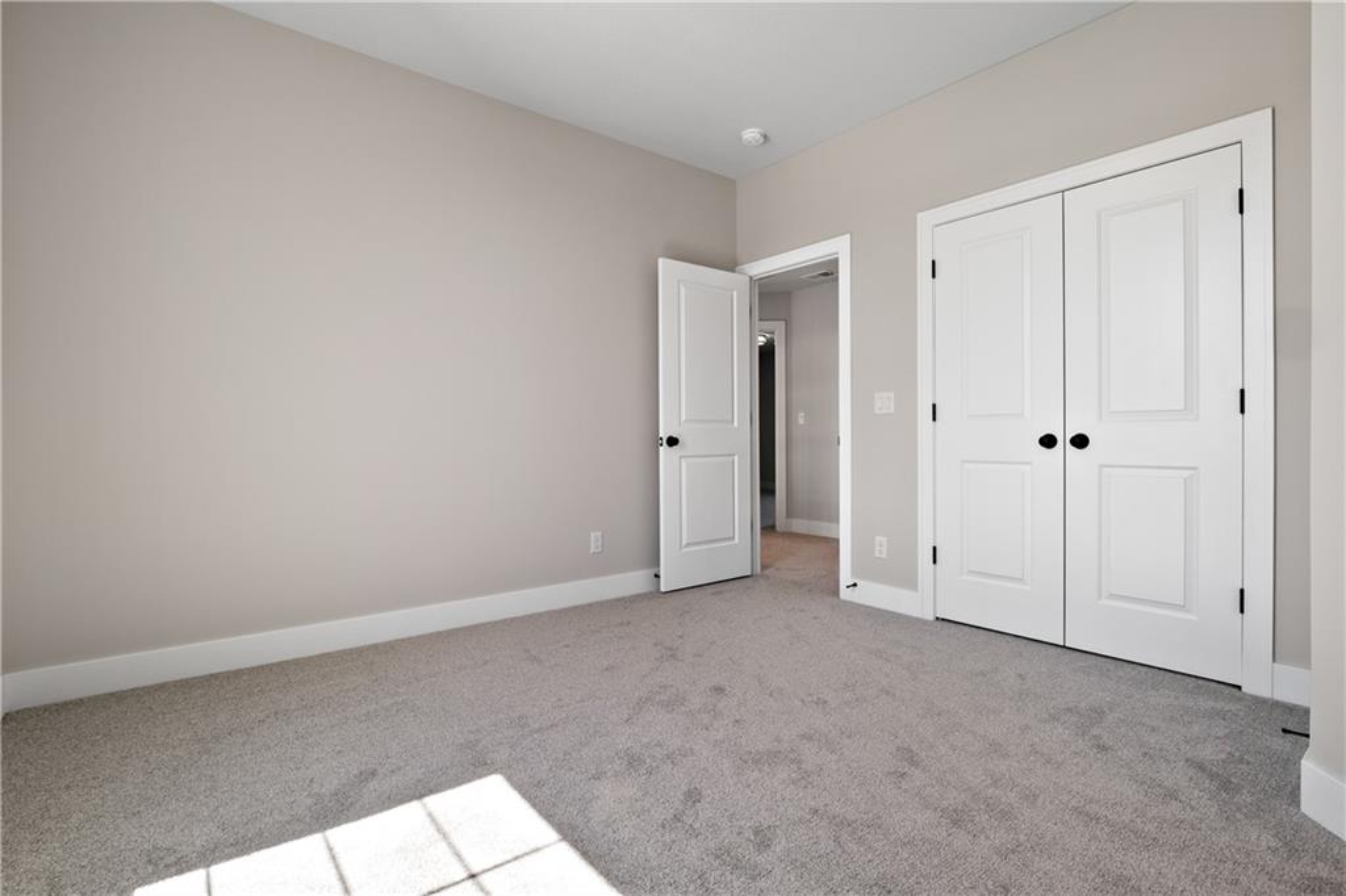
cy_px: 448
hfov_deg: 96.8
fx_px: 598
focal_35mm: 16
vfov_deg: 73.7
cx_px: 673
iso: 400
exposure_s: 1/30
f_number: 8
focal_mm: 8
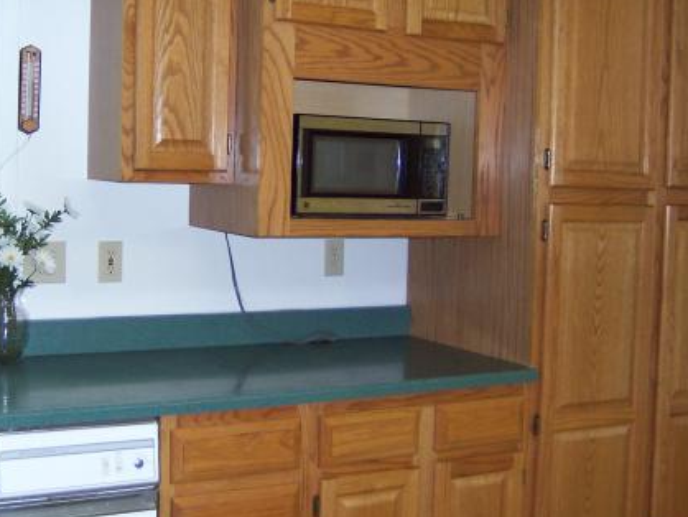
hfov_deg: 38.0
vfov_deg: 29.1
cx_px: 283
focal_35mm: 50
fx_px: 994
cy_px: 211
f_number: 2.4
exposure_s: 1/60
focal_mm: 5.6
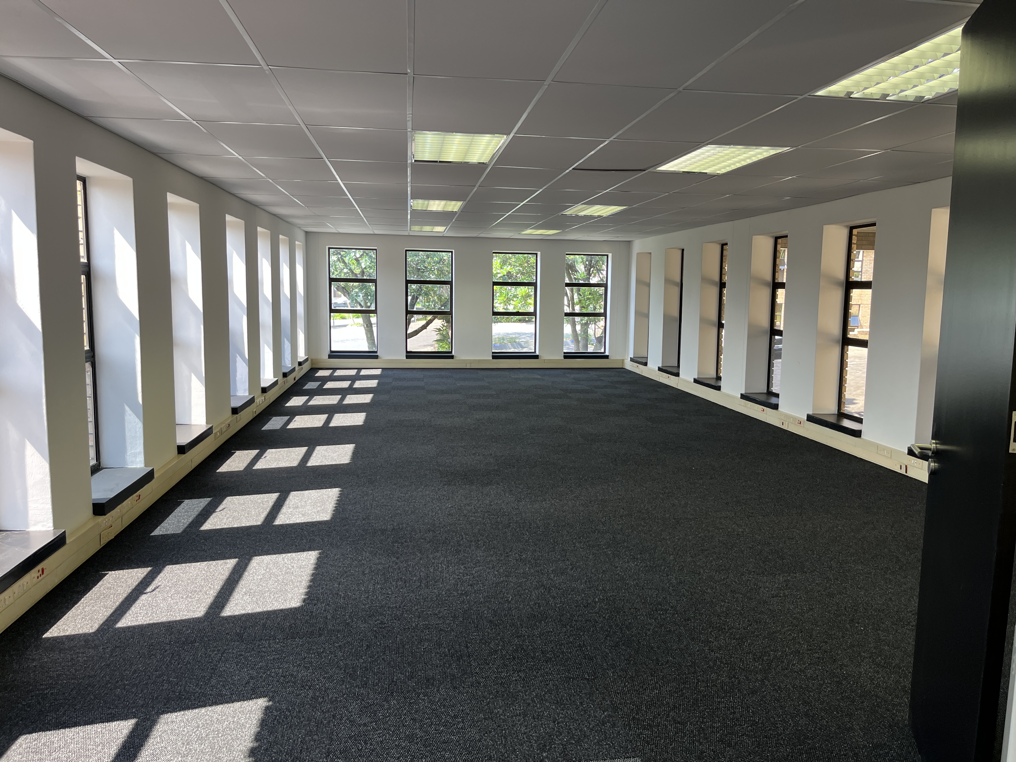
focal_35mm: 26
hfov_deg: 67.3
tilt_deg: -5.5
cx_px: 508
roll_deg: -1.2
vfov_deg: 53.1
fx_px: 763
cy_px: 381
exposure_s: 1/100
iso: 64
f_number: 1.6
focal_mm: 5.1
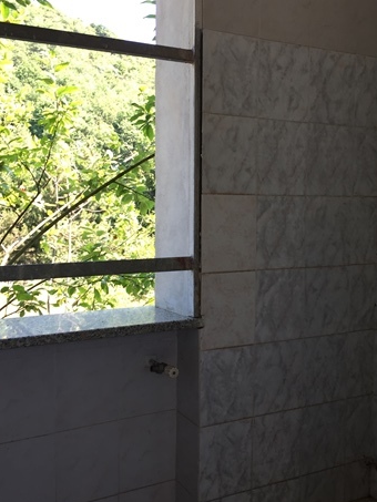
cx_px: 251
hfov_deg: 34.8
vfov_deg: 45.8
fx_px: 595
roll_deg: +0.0
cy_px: 248
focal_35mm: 41
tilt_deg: -4.2
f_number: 2.2
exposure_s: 1/102
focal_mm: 4.15
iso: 32
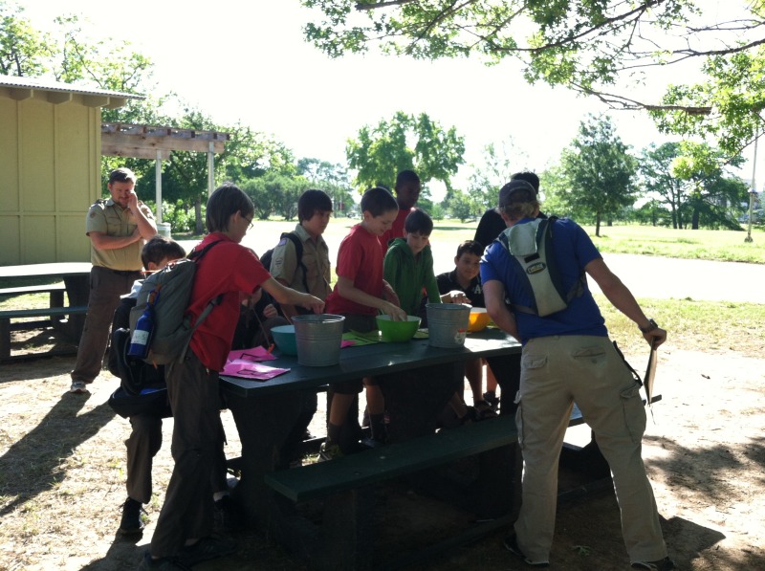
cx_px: 382
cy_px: 286
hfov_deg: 52.7
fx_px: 772
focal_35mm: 35
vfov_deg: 40.6
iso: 80
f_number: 2.8
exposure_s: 1/248
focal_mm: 3.85
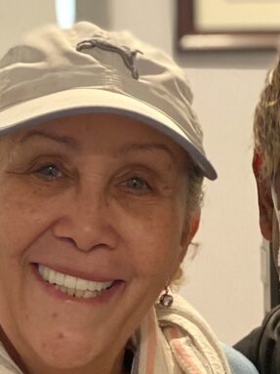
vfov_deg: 12.0
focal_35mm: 163
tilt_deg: -7.5
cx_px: 220
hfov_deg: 9.1
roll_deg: +1.3
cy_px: 356
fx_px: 1759
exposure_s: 1/30
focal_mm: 6
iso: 320
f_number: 2
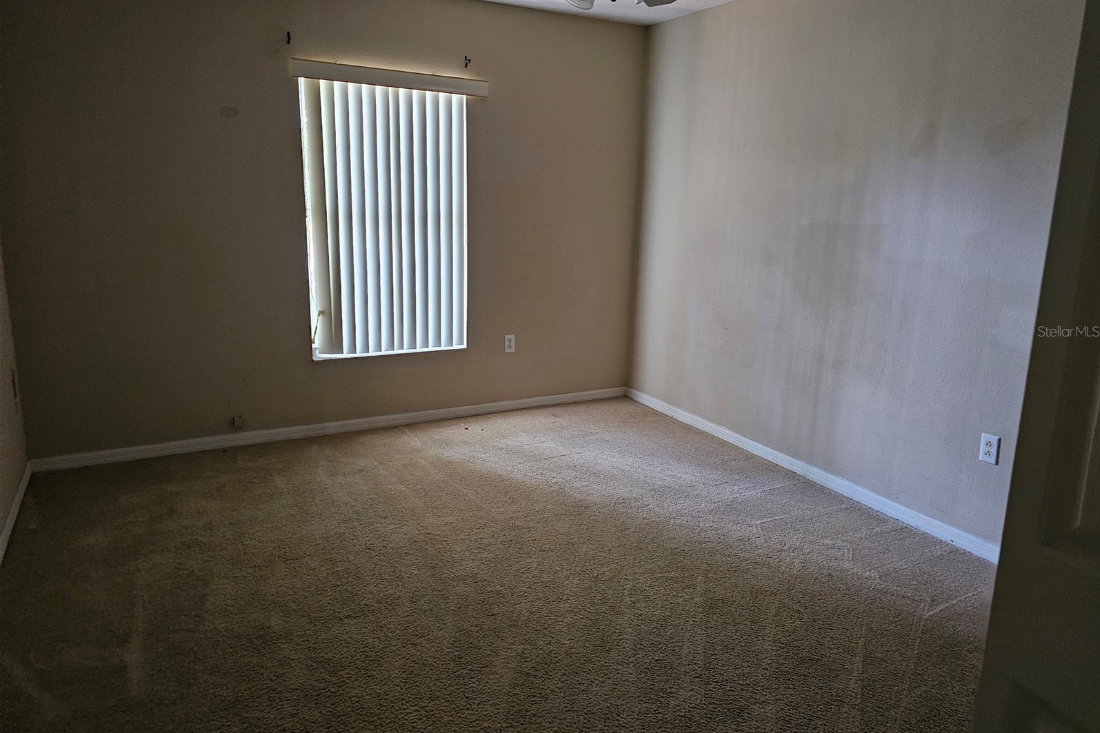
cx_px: 551
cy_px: 331
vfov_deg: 53.0
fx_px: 733
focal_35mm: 24
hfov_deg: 73.7
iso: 500
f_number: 1.7
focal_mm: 6.3
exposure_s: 1/30
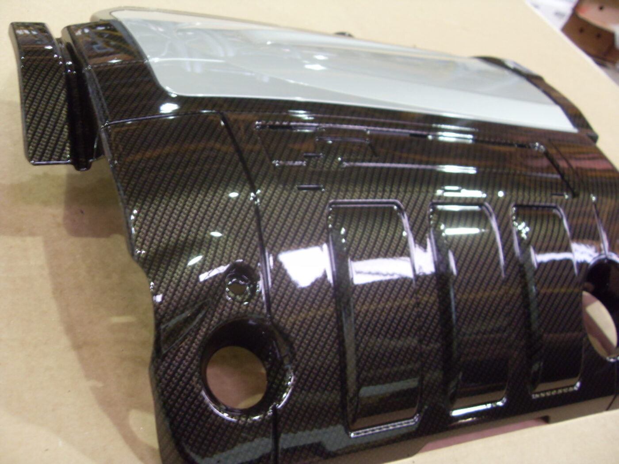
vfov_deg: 40.7
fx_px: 626
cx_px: 310
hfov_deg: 52.6
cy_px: 232
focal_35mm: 35
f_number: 2.8
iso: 200
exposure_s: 1/15
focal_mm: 6.3
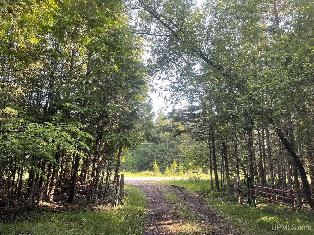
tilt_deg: +10.5
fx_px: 236
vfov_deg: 53.1
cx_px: 157
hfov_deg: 67.3
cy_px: 118
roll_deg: -1.5
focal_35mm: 26
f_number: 1.6
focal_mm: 4.2
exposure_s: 1/155
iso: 32
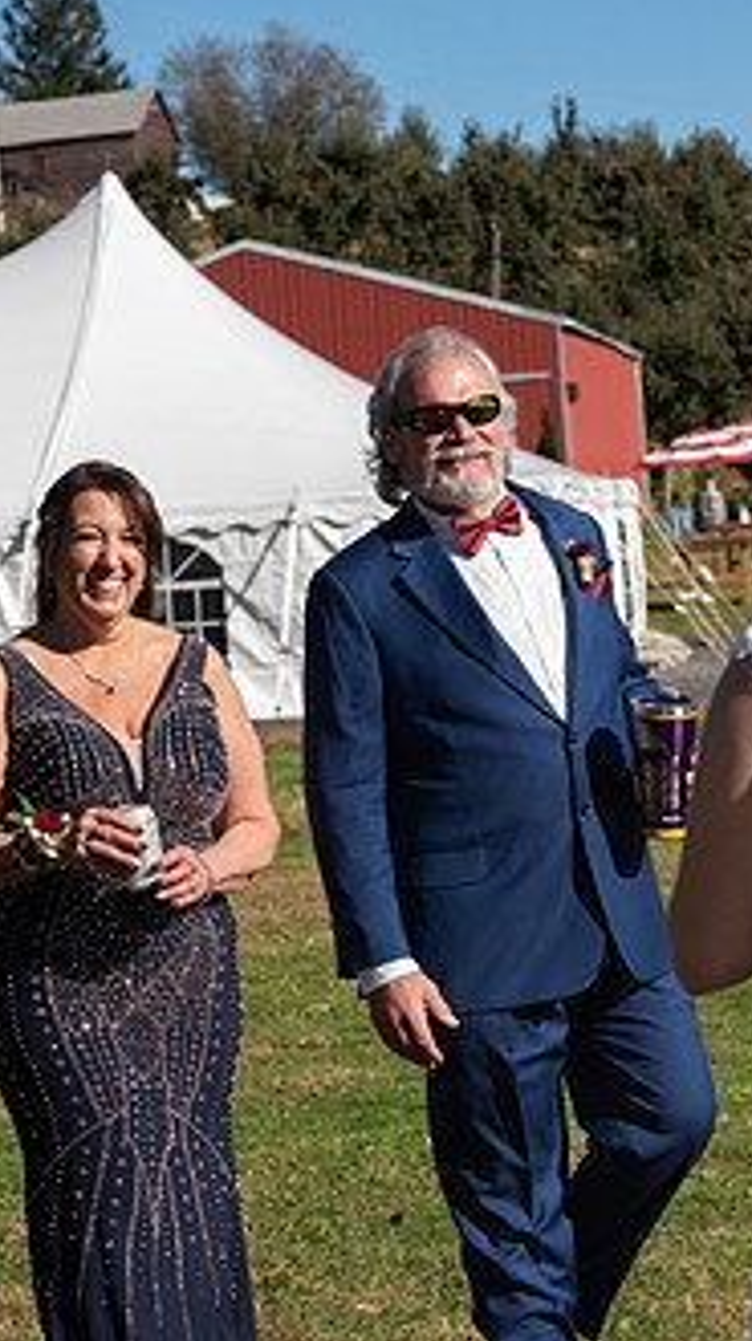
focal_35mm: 123
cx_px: 280
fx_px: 4371
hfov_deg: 9.8
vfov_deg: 17.4
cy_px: 833
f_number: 7.1
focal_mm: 86
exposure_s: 1/200
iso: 80
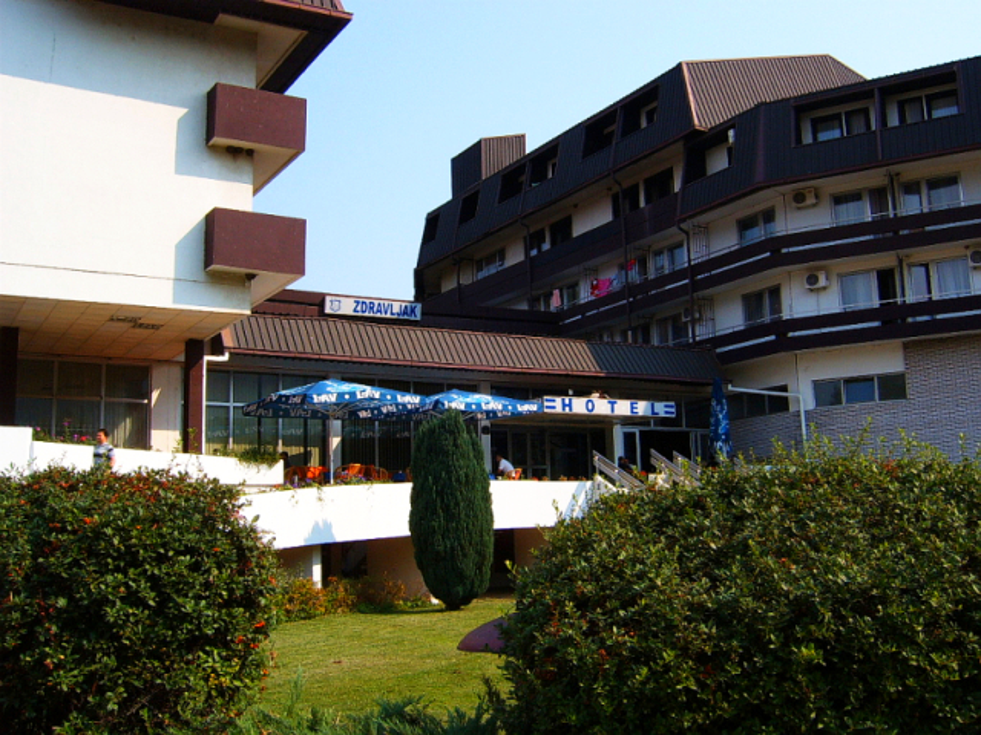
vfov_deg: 38.7
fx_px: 1049
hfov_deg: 50.1
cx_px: 490
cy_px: 368
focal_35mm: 37
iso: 63
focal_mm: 6.2
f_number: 6
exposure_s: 1/350
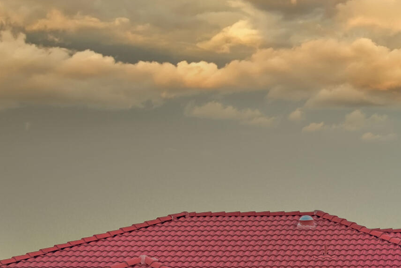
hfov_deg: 14.9
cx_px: 470
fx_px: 1482
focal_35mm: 133
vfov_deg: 10.2
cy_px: 309
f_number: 8
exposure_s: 1/400
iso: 160
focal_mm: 38
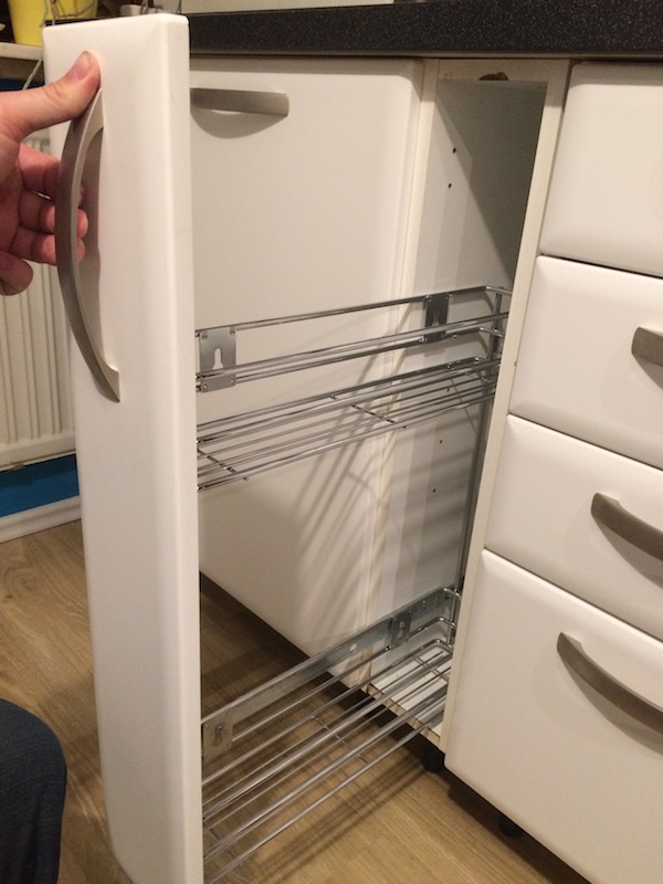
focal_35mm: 29
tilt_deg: -25.9
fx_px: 741
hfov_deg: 48.2
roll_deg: -4.2
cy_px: 442
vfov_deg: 61.7
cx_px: 332
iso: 250
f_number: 2.2
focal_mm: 4.15
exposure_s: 1/33
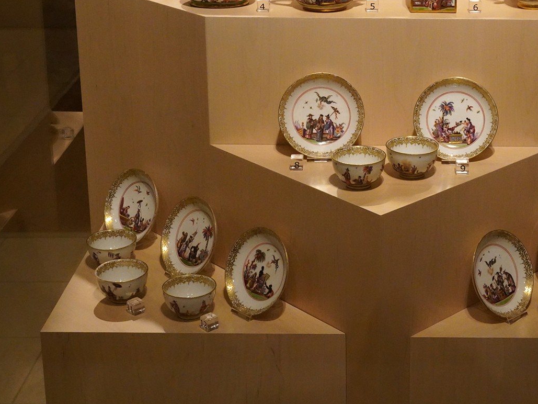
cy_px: 62
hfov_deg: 27.1
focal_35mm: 71
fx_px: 1104
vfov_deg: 20.4
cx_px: 395
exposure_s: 1/80
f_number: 13
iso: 8000
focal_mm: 38
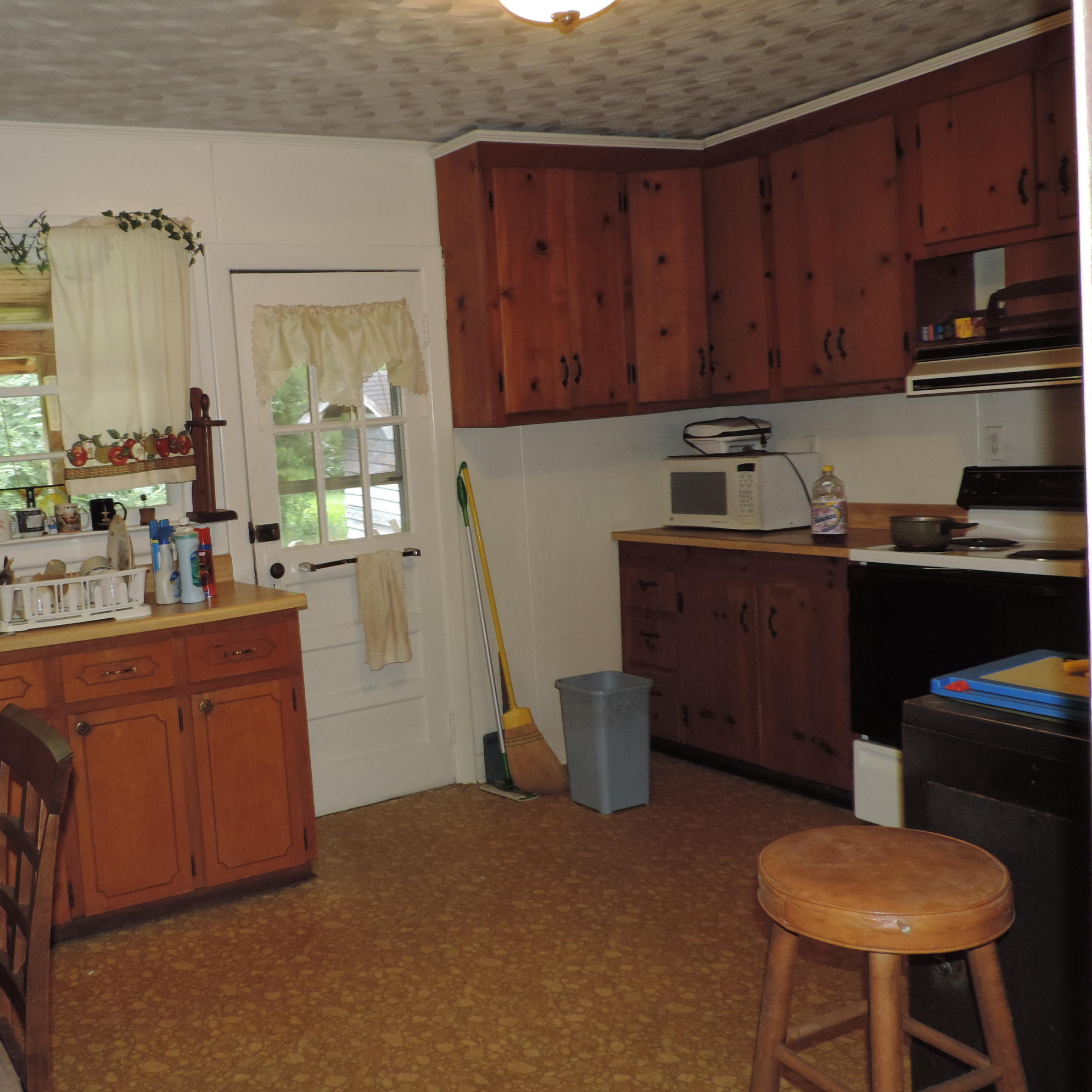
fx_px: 1142
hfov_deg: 49.9
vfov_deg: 51.1
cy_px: 528
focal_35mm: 32
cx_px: 332
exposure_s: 1/30
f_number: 3
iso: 200
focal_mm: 4.3
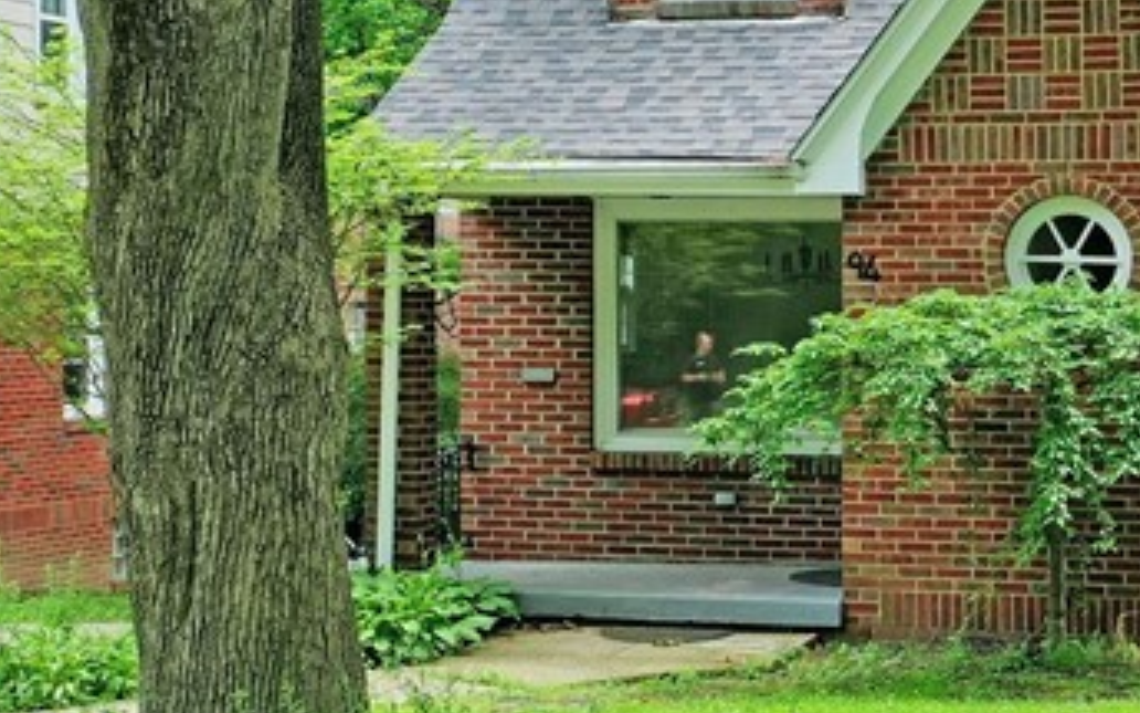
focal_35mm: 90
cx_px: 742
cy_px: 216
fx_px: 2796
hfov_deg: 23.0
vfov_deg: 14.5
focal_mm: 10.26
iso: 100
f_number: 4.5
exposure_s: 1/120
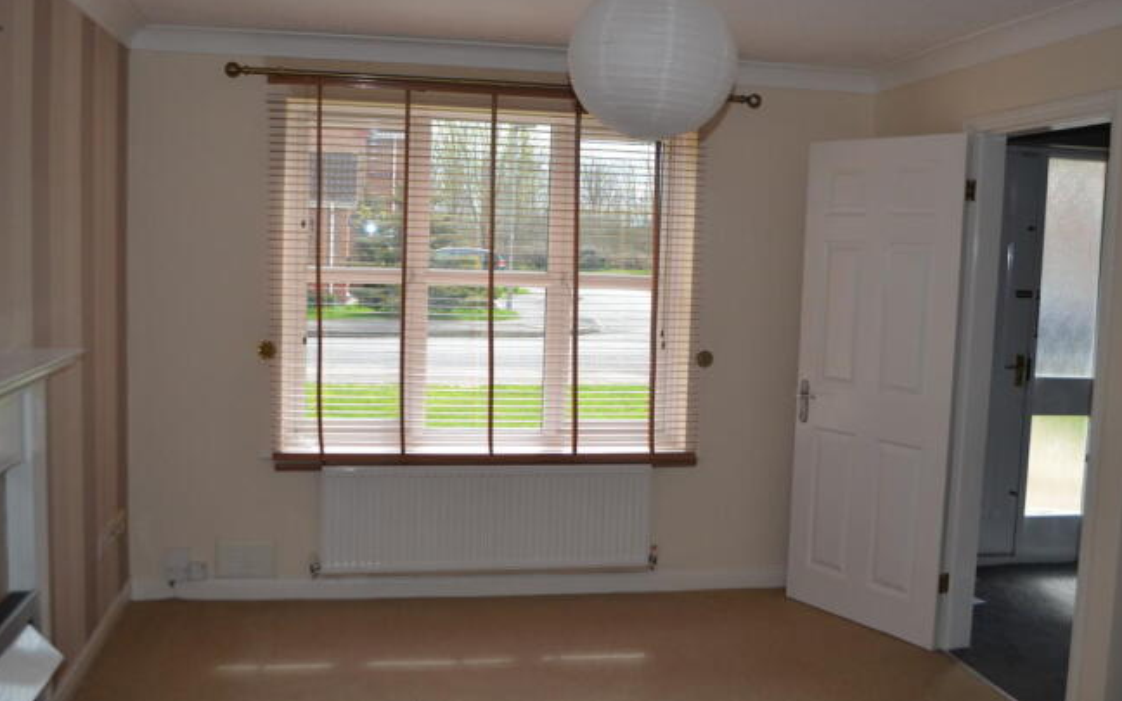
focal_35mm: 34
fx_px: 1040
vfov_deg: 37.3
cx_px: 560
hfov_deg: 56.7
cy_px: 330
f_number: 4
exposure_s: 1/125
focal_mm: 22
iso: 110
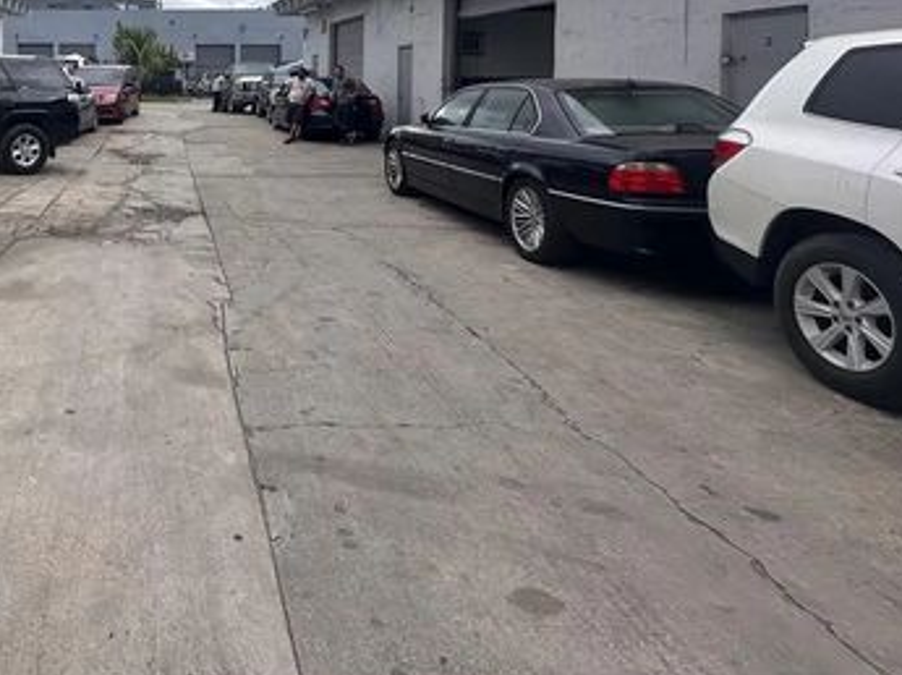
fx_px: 677
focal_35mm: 26
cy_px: 76
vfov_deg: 47.9
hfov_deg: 57.3
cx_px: 81
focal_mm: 2.22
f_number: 2.2
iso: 40
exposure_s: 1/622
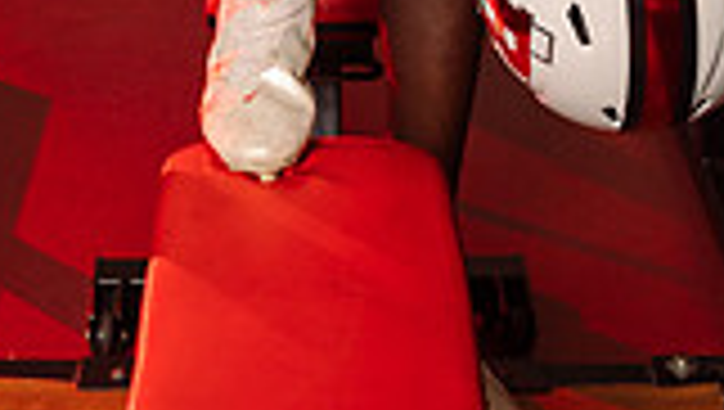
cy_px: -559
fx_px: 2191
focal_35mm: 114
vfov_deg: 9.5
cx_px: 319
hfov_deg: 18.8
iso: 250
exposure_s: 1/250
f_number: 6.3
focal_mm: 39
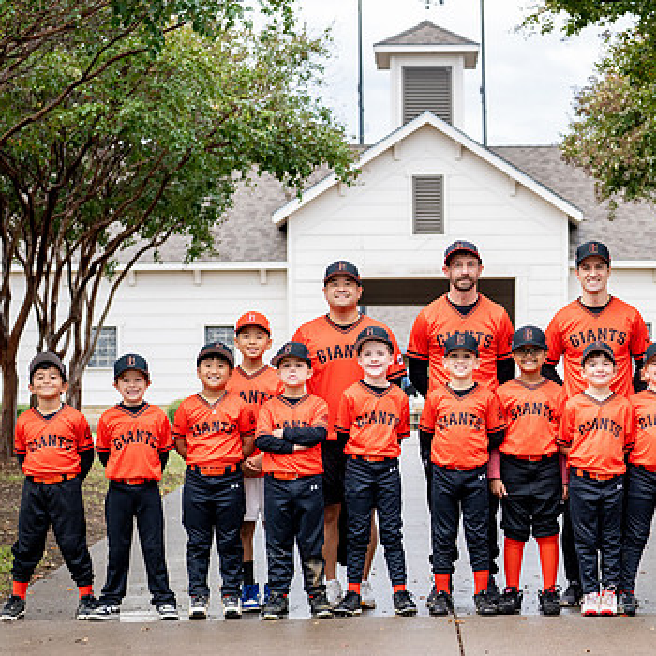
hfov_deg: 17.6
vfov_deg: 17.7
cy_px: 440
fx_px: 2101
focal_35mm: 98
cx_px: 516
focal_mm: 50
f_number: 2.8
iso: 320
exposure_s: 1/1000
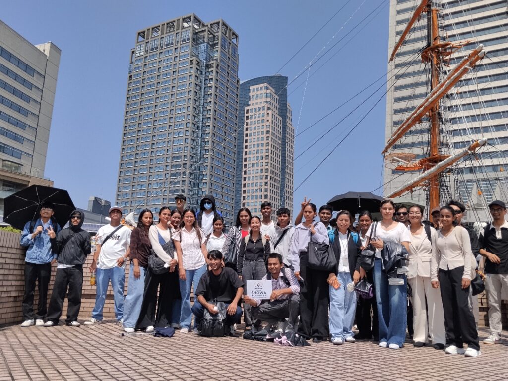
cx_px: 254
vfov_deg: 48.2
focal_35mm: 29
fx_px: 426
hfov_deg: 61.7
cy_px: 190
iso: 50
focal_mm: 4.22
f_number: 1.8
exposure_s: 1/1938
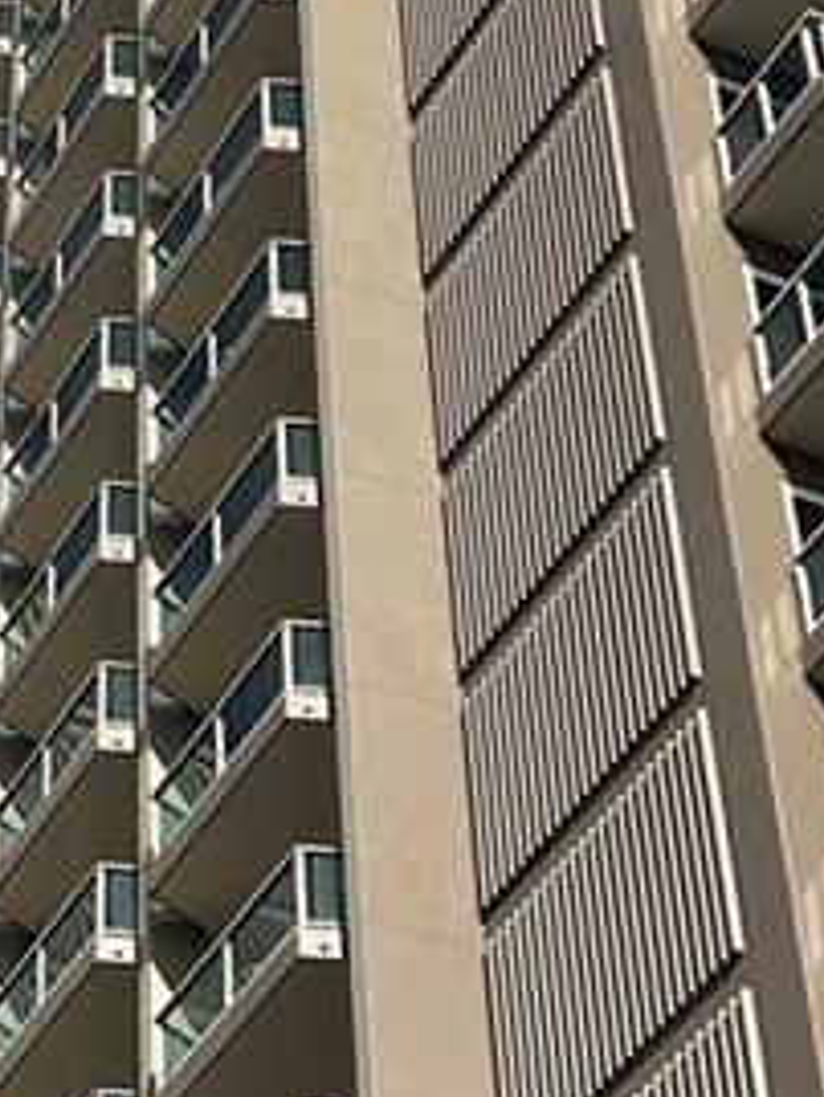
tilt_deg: +49.1
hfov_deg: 12.5
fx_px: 3679
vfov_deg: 16.8
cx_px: -98
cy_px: 175
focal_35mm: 116
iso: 50
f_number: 1.5
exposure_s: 1/4630
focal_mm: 5.7
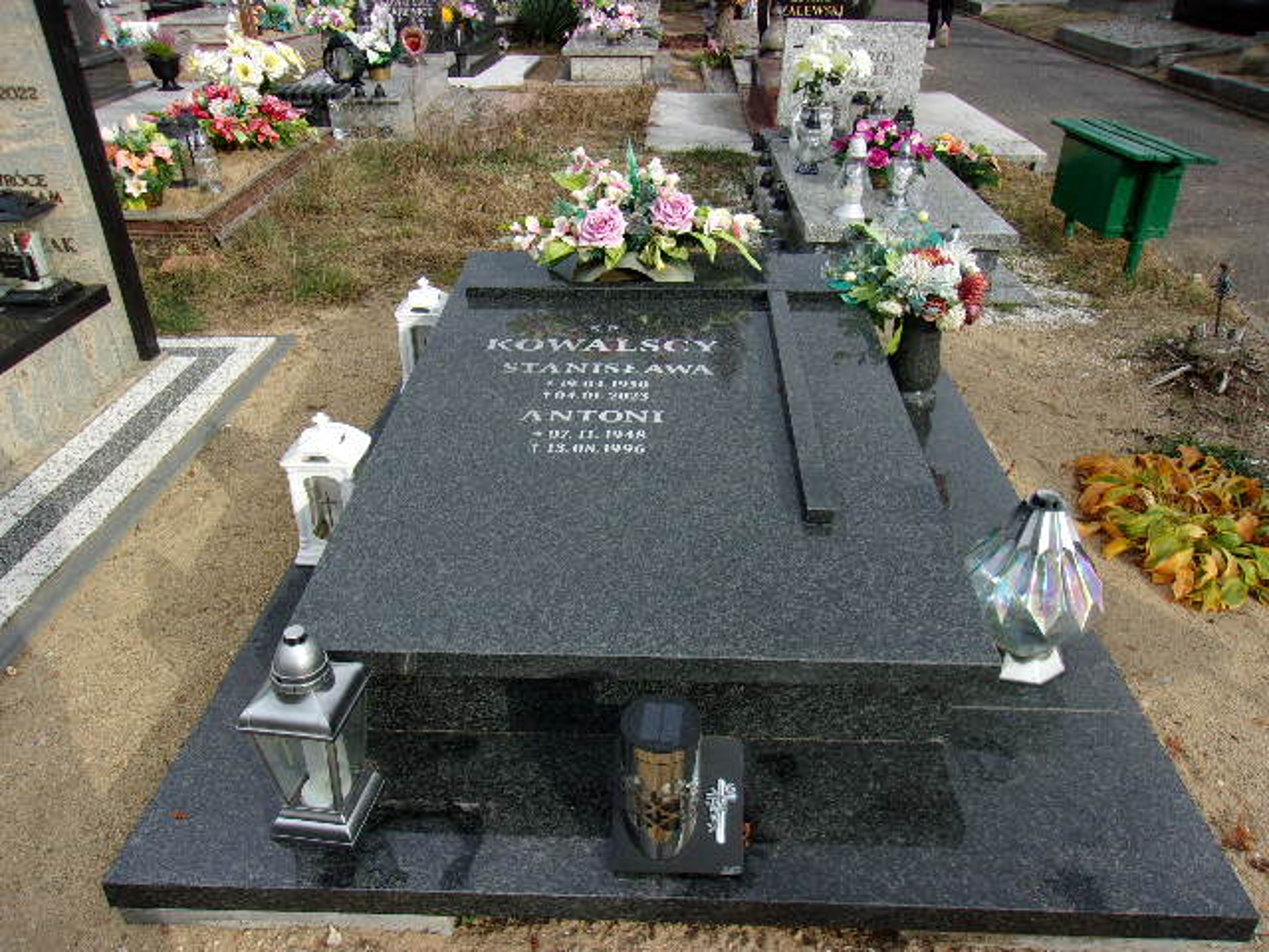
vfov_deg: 51.4
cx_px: 634
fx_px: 990
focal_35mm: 27
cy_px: 476
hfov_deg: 65.3
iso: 80
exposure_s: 1/400
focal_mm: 4.9
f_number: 3
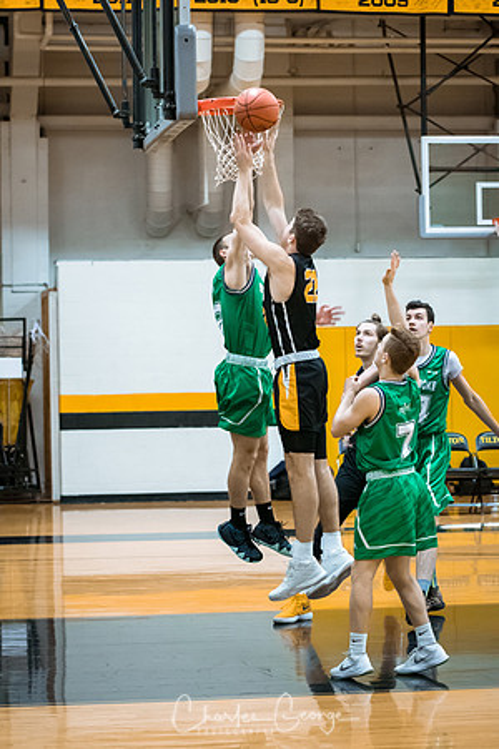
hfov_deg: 13.0
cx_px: 250
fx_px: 2183
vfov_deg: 19.5
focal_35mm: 105
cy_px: 374
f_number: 2.8
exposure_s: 1/400
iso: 3200
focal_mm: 70
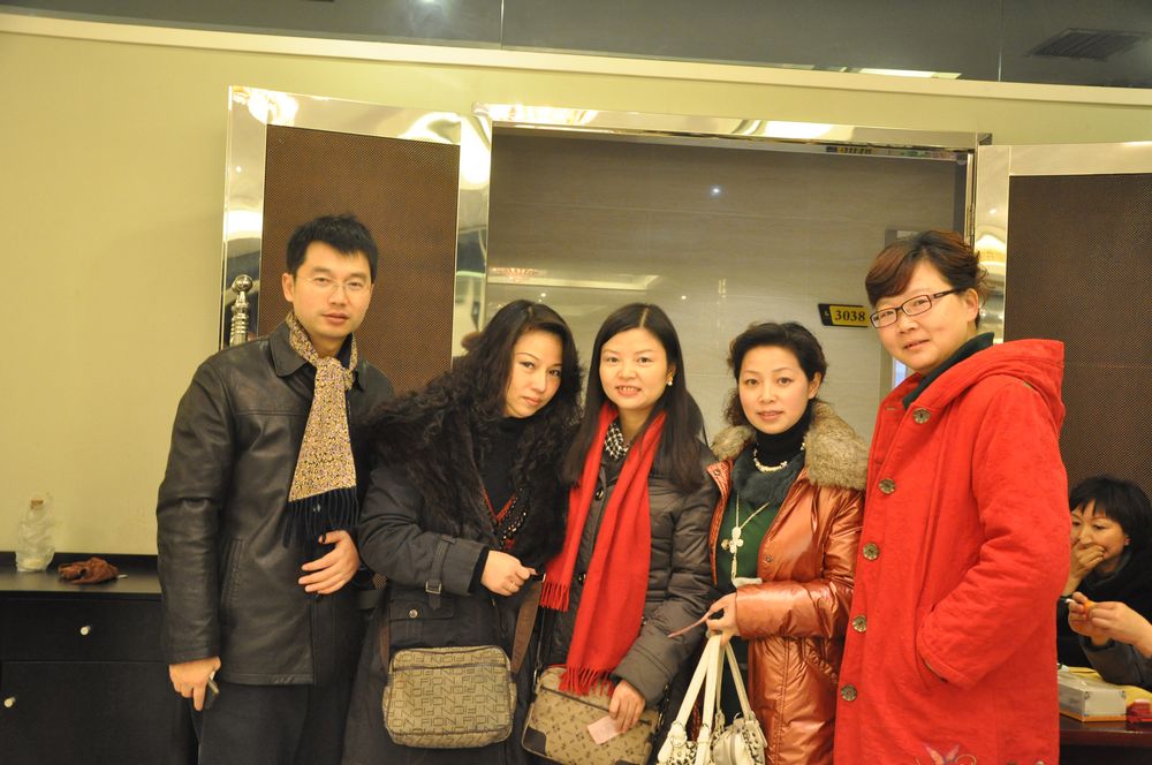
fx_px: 1198
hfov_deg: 51.3
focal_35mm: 38
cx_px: 576
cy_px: 382
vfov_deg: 35.4
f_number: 4
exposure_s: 1/25
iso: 1600
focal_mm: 25
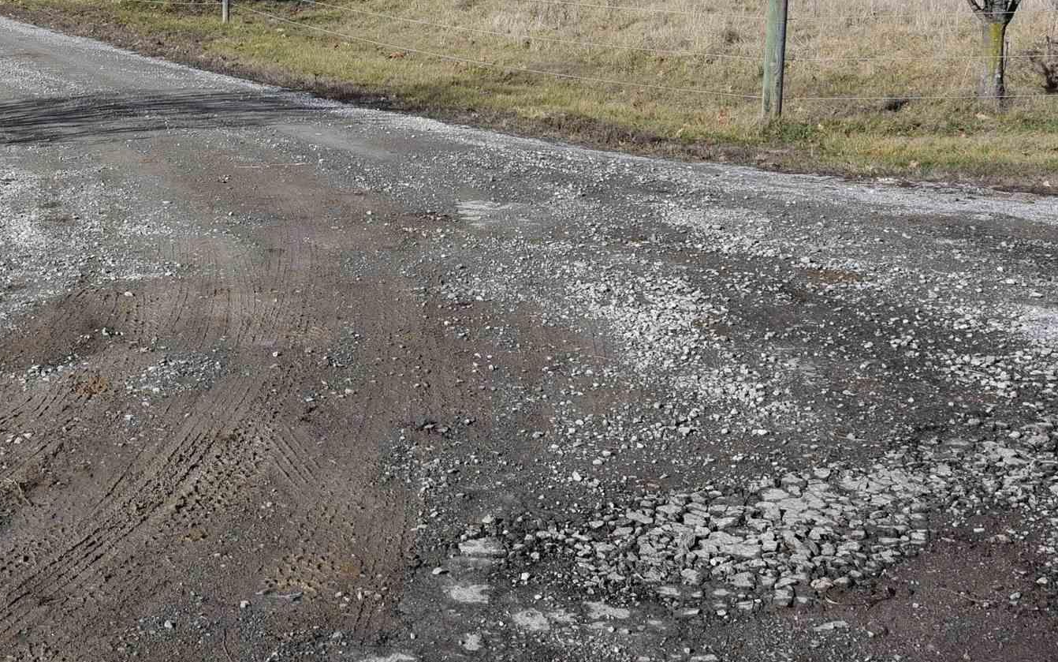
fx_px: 1615
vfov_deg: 22.5
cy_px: 37
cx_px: 214
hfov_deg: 35.1
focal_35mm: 56
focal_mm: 24
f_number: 11
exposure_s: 1/400
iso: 400
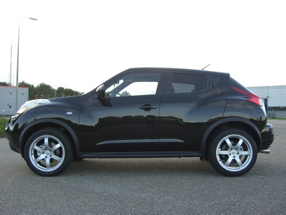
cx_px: 143
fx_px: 314
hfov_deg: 49.0
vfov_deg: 37.7
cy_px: 108
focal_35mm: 38
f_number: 2.8
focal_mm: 7.9
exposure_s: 1/125
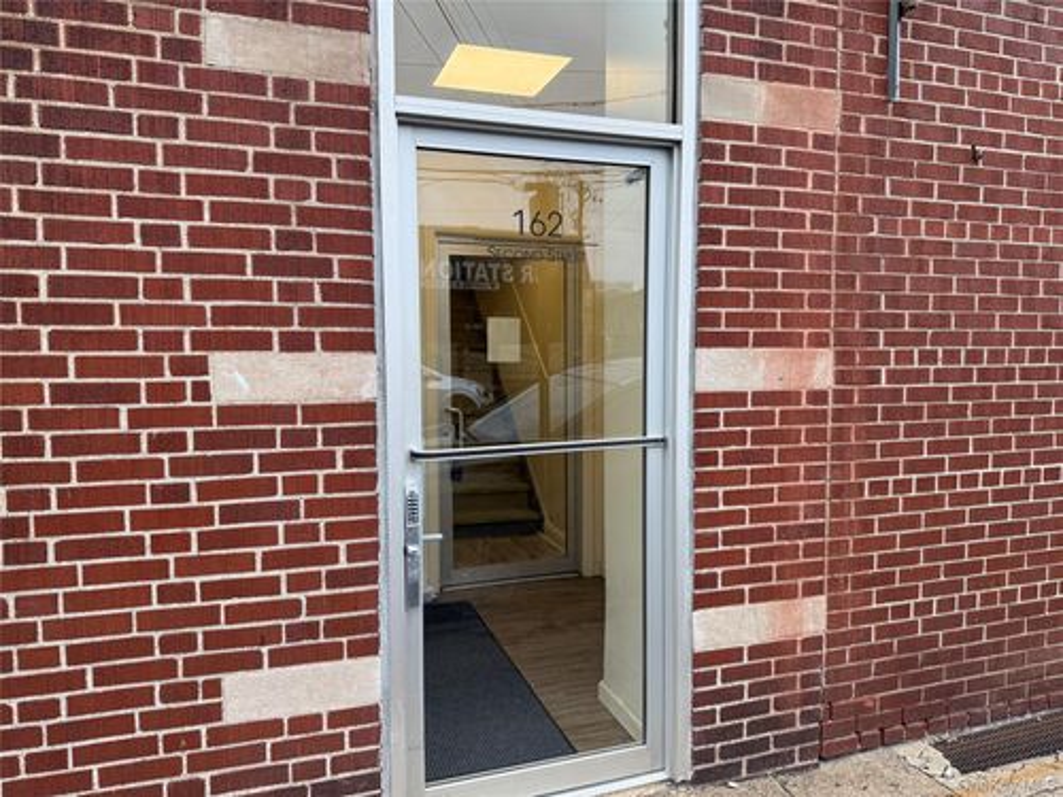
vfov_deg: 56.8
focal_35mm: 24
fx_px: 737
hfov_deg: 71.6
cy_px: 398
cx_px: 532
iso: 100
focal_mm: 6.76
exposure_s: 1/514
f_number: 1.78
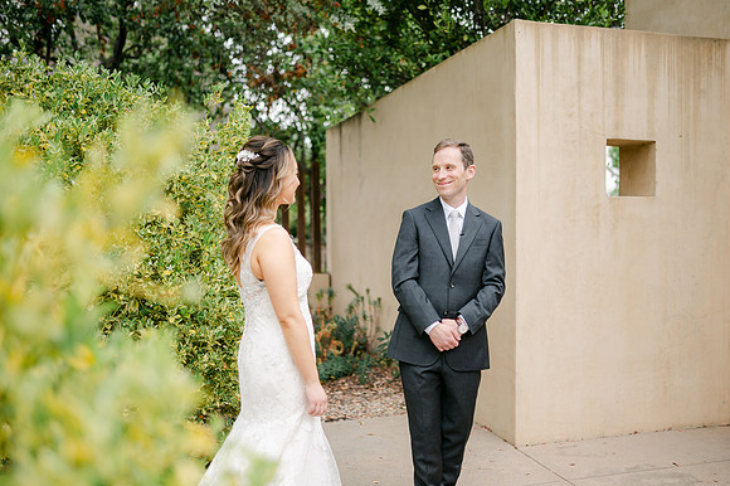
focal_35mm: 37
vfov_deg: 36.0
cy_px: 243
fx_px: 747
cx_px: 365
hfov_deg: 52.1
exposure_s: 1/2000
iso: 100
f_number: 1.4
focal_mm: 35
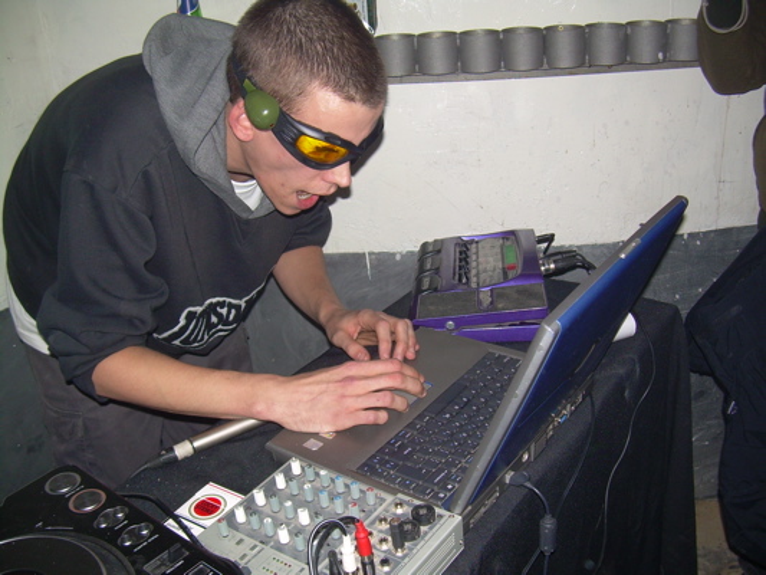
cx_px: 383
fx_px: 841
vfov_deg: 37.7
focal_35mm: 38
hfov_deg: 49.0
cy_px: 288
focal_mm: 6.3
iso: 50
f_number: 2.8
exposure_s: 1/60
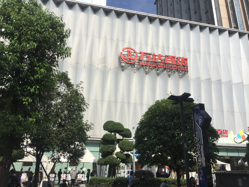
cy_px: 94
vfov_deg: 48.2
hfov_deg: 61.7
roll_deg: -1.0
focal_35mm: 29
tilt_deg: +20.0
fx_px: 209
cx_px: 124
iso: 32
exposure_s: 1/2825
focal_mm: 4.15
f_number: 2.2
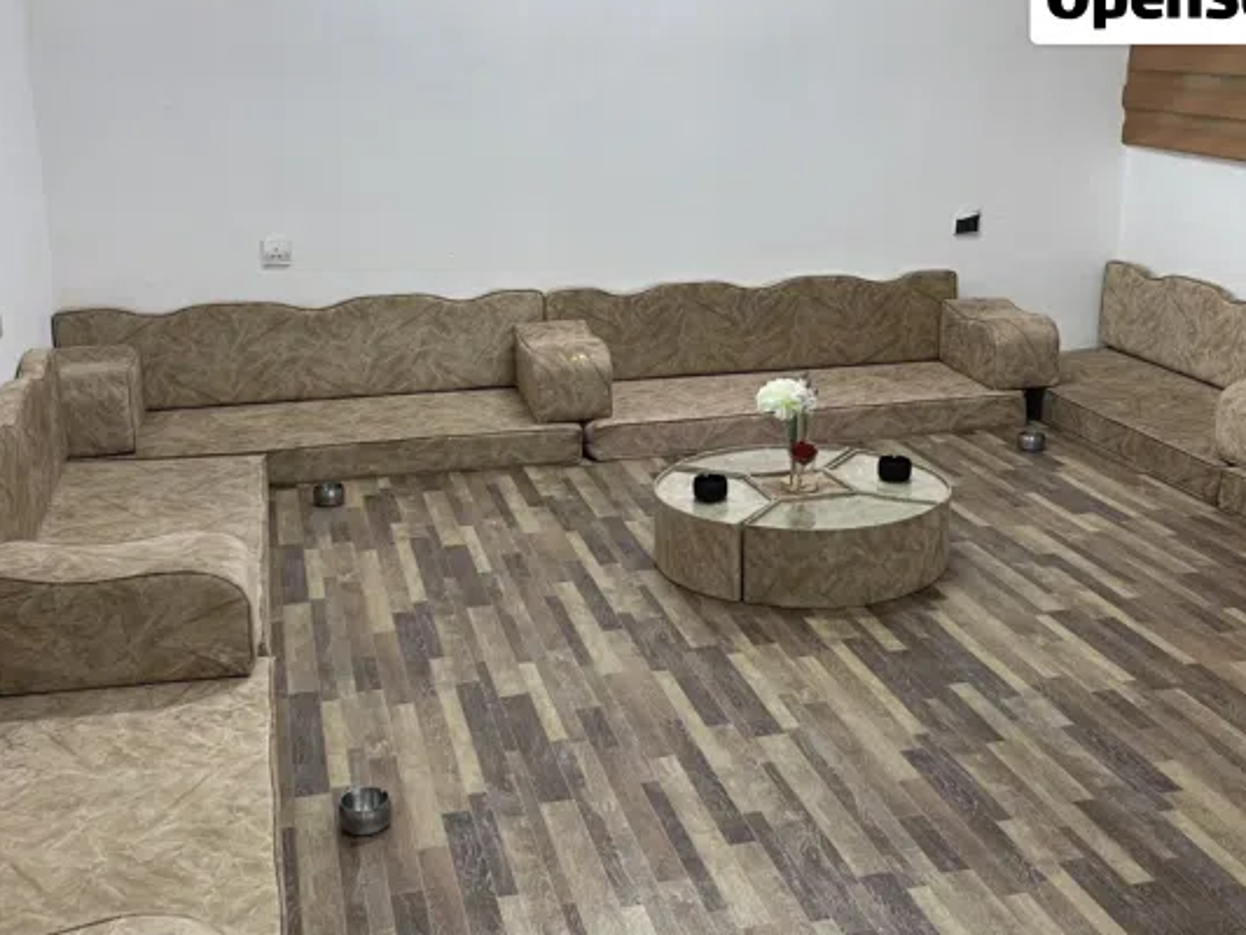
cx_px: 678
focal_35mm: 30
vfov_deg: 46.6
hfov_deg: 59.9
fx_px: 1080
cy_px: 381
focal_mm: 5.1
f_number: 1.6
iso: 64
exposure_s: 1/50
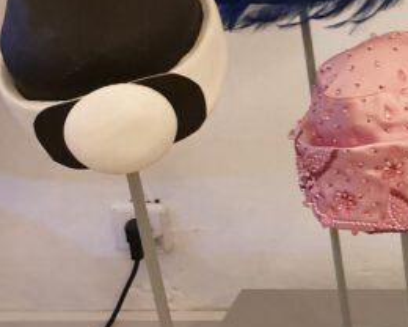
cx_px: 791
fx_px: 1208
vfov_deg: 15.3
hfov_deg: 15.6
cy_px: 85
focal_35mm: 100
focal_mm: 4.3
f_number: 1.5
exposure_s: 1/50
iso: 250
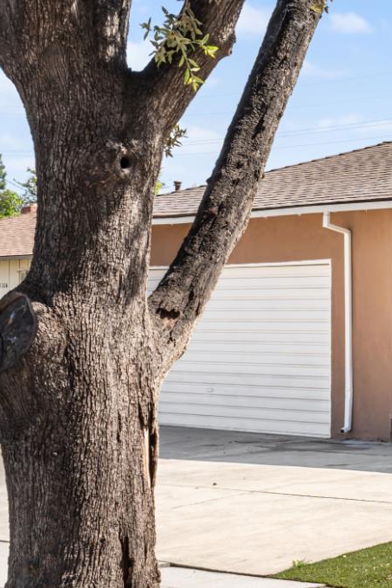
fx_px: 1416
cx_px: 555
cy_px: 308
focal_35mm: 87
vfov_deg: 23.5
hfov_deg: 14.8
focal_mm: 26.2
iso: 200
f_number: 6.3
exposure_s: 1/640
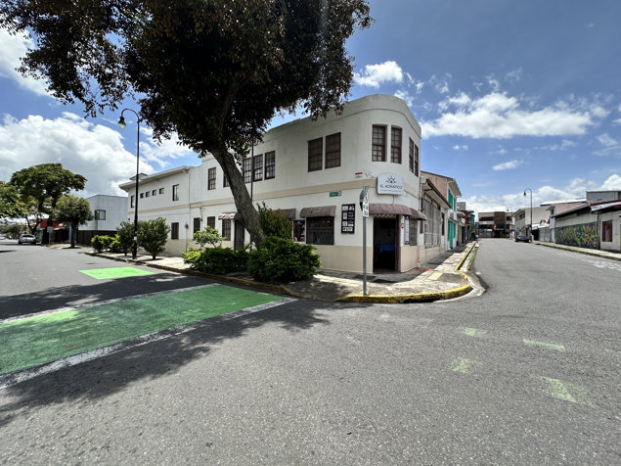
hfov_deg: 102.1
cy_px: 233
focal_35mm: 14
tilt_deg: +1.2
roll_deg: -1.6
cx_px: 310
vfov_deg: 85.7
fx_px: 251
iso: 40
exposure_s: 1/1182
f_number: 2.2
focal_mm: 2.22
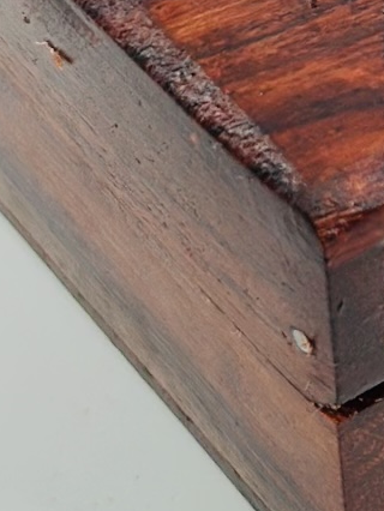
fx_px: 3354
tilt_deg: -41.4
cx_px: 666
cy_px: -202
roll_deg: -0.1
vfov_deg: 8.6
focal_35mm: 227
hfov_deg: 6.4
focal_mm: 6.86
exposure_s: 1/475
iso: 80
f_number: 1.78
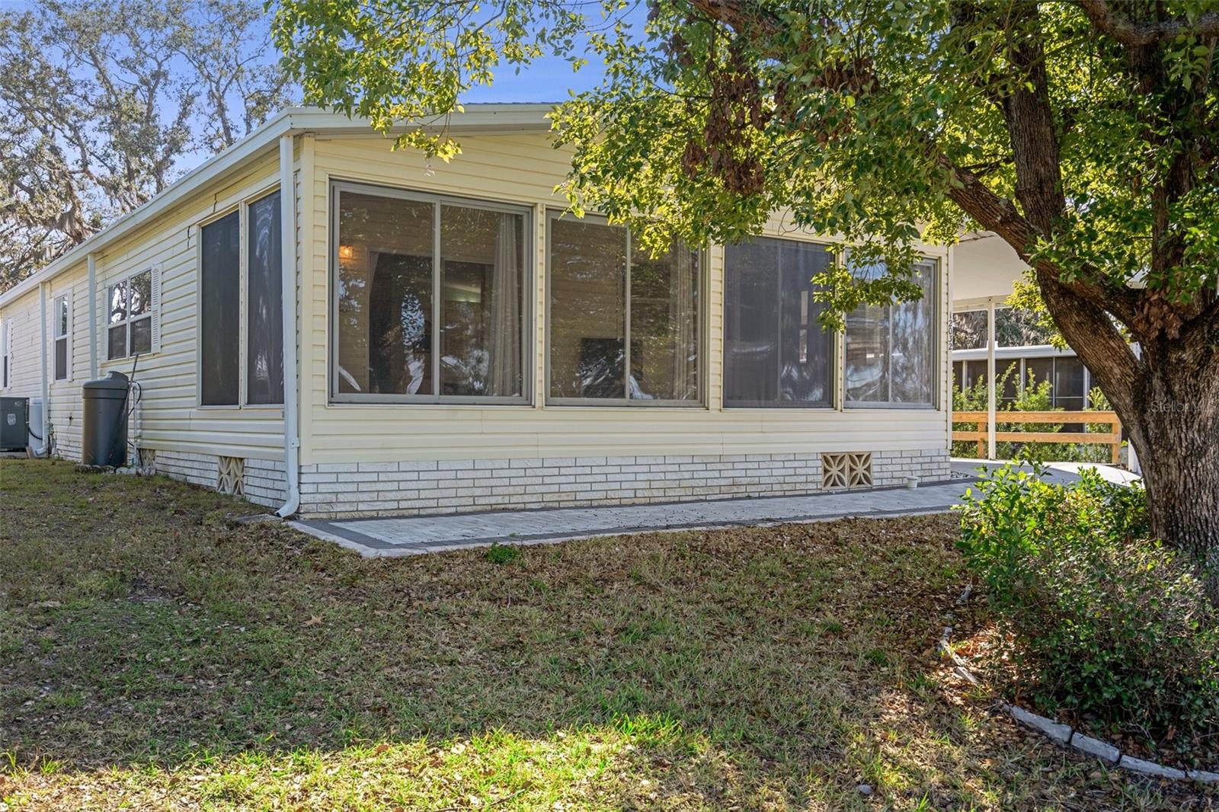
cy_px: 406
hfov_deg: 58.7
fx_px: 1083
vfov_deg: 41.1
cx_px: 610
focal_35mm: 32
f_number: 8
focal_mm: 32
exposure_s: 1/30
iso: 320
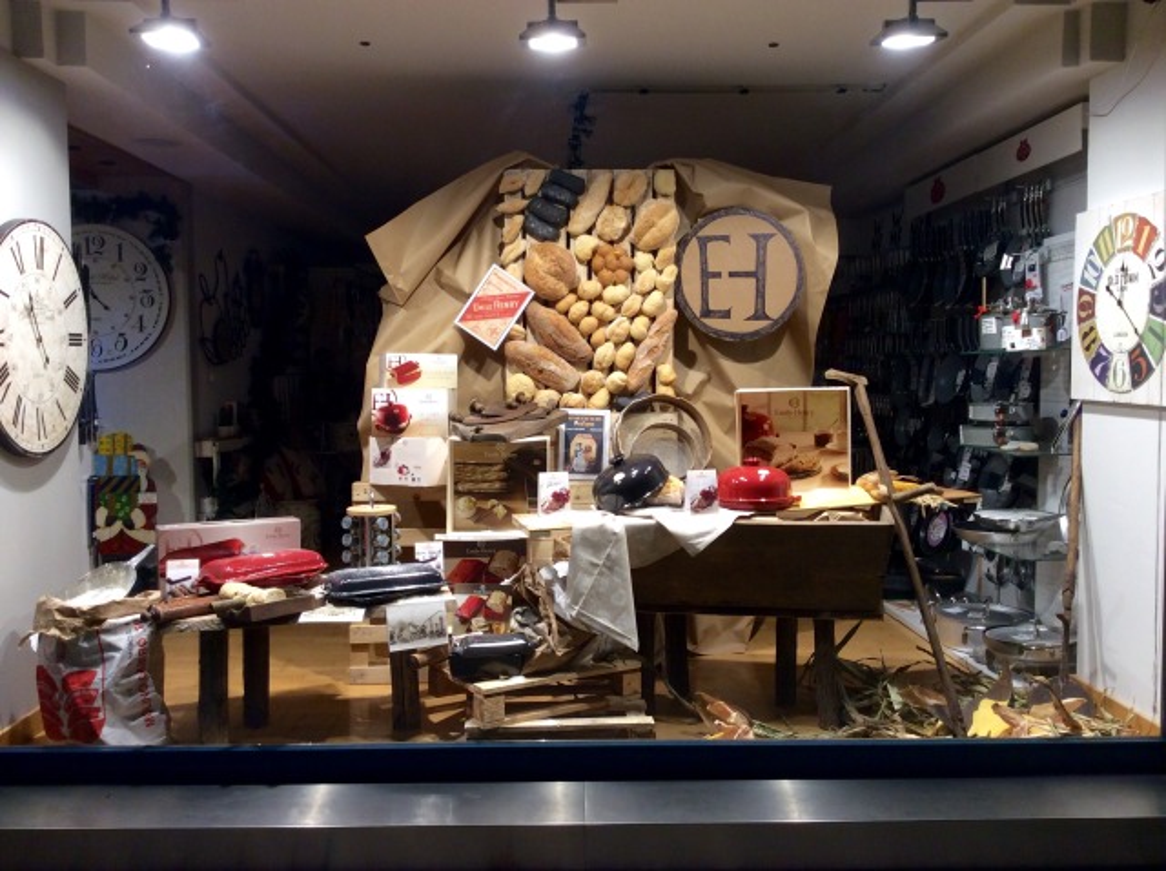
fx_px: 1076
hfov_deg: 56.9
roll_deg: +1.0
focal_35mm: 32
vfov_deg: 44.1
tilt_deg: -4.0
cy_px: 436
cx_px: 583
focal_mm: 3.3
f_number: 2.4
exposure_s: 1/25
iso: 50
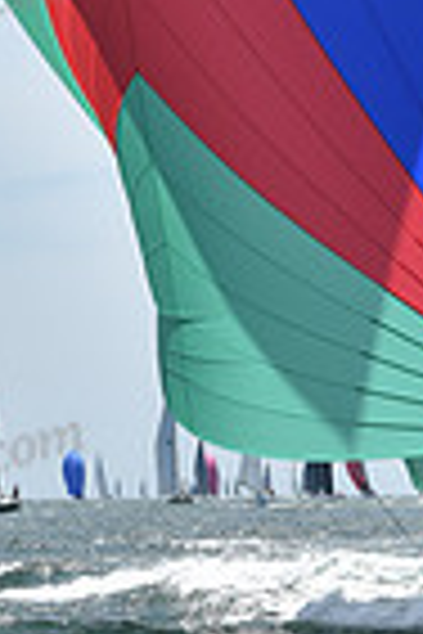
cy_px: -252
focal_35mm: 287
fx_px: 5058
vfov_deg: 7.1
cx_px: 317
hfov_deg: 4.8
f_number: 7.1
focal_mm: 70
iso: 250
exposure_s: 1/1250
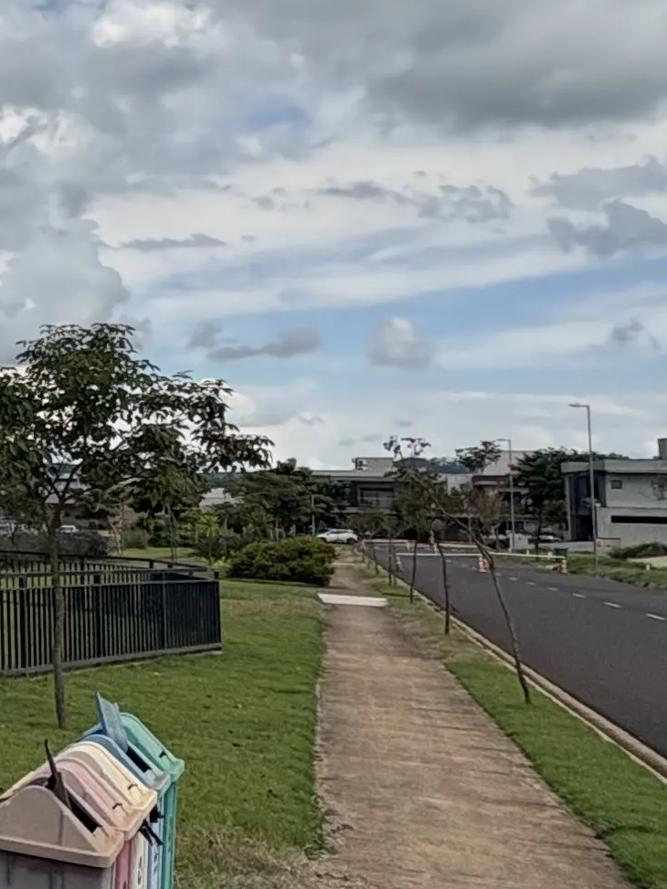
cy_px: 371
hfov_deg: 17.3
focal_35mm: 58
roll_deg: -1.3
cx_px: -704
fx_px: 1490
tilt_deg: +7.0
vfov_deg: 33.2
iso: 50
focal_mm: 2.22
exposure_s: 1/3247
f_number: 2.2
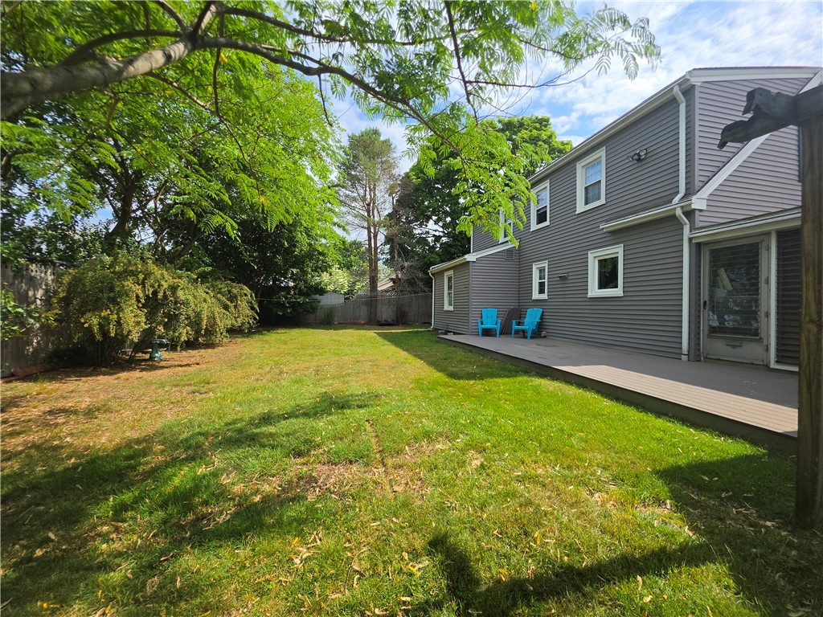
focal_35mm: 13
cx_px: 412
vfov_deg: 89.9
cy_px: 308
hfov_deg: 106.2
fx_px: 309
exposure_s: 1/2140
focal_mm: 2.2
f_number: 1.9
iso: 32
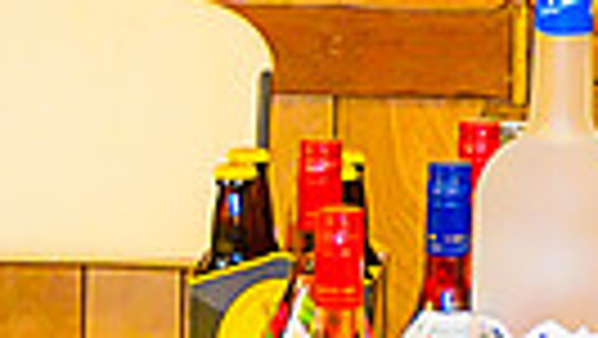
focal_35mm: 279
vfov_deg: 4.3
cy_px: -194
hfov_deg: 7.5
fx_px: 4427
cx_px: 988
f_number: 3.2
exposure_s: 1/125
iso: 1250
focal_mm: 37
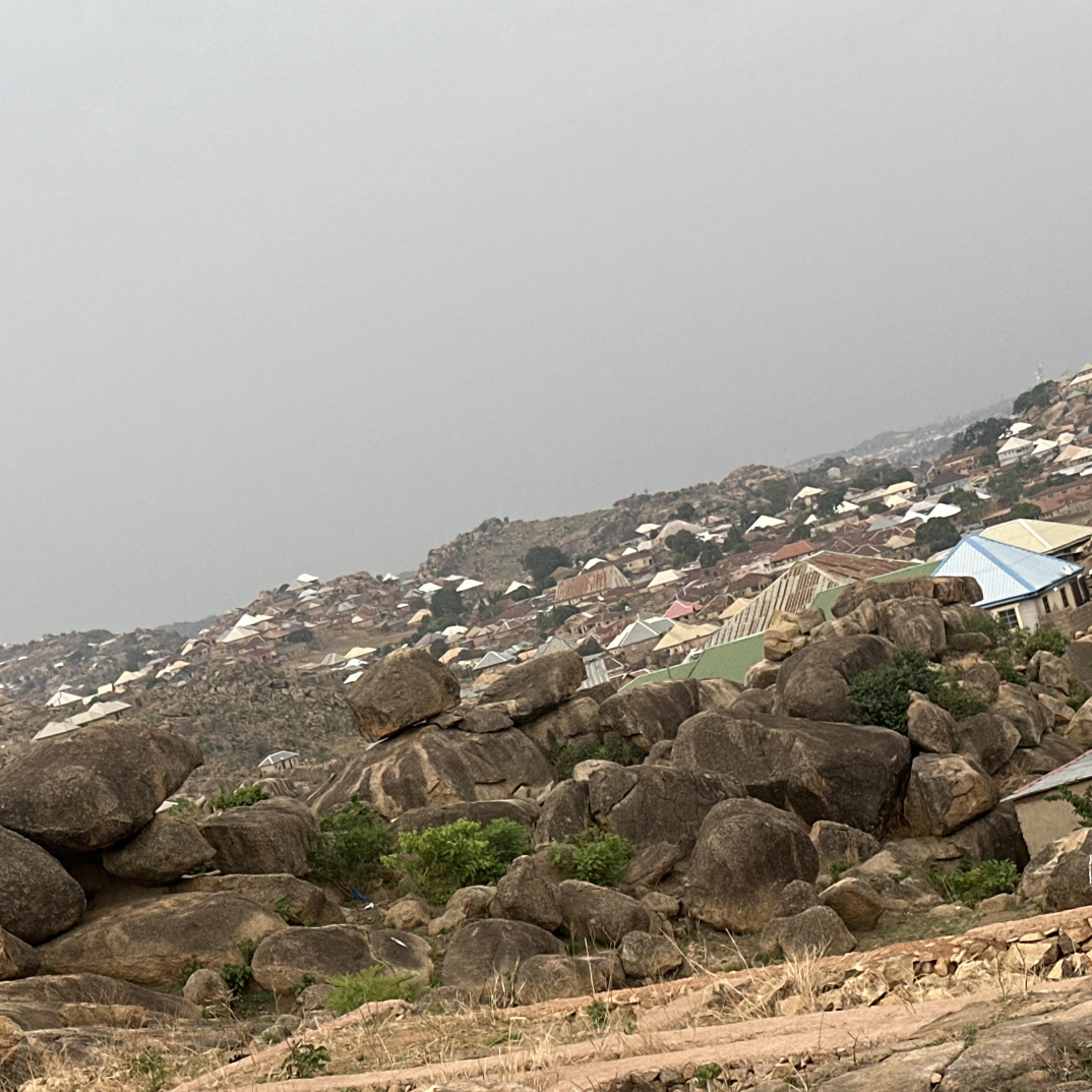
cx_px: 429
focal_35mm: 79
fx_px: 2820
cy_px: 762
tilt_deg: -4.0
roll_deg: +16.4
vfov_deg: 21.8
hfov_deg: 21.9
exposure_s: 1/196
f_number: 1.78
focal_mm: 6.86
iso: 64
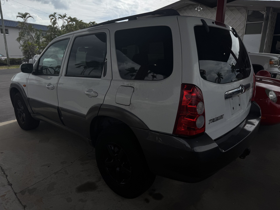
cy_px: 105
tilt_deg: -15.4
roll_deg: -0.2
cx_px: 140
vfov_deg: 56.8
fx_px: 194
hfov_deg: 71.6
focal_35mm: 24
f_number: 1.78
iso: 80
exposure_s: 1/7937
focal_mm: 6.76
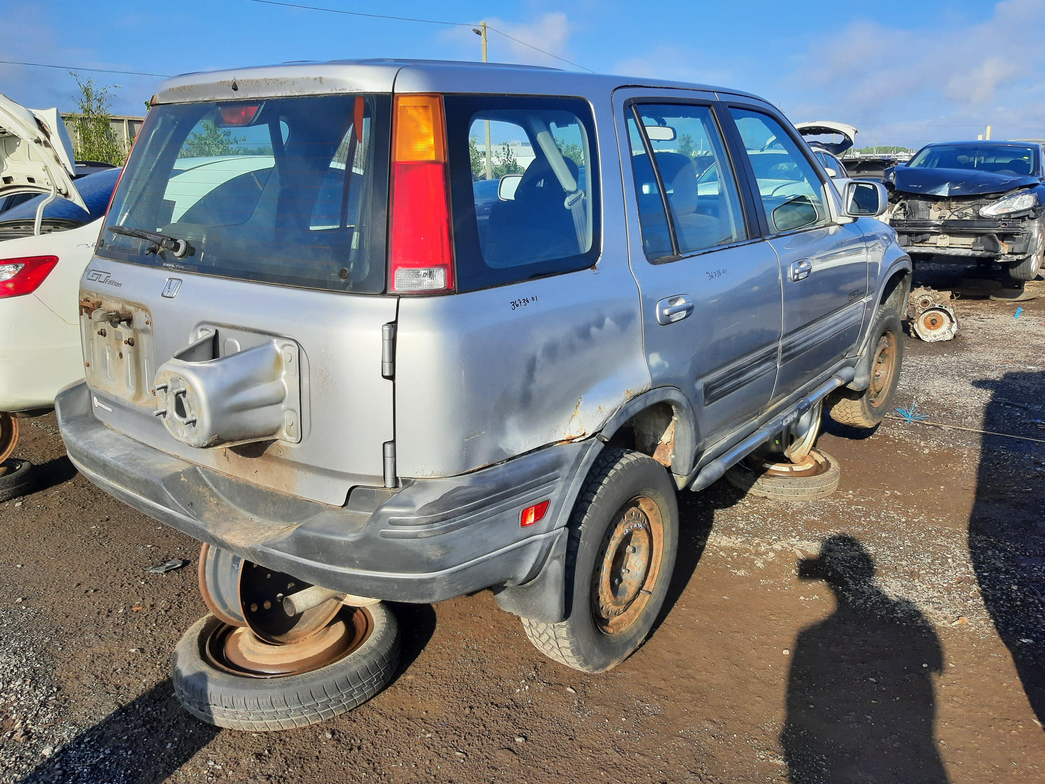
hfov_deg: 65.3
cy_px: 378
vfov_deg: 51.3
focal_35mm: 27
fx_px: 815
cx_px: 505
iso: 40
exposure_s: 1/1217
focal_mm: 3.92
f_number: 1.7
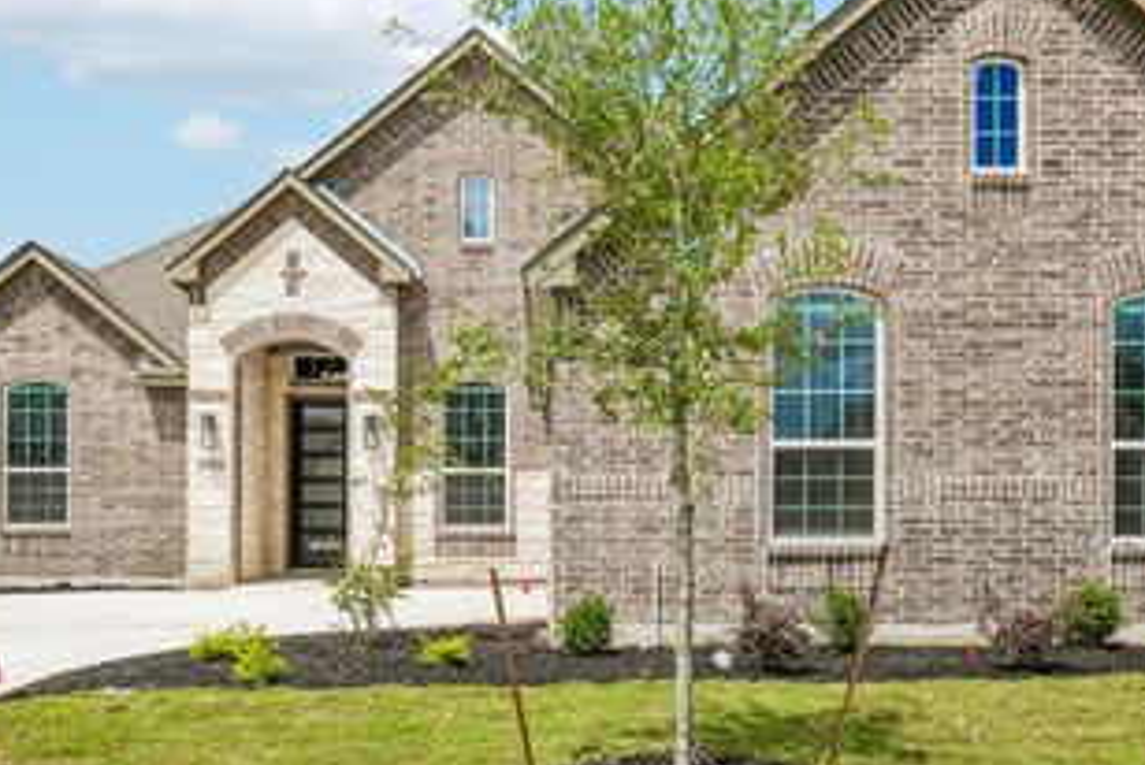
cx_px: 584
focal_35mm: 47
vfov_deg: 28.7
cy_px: 410
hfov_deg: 41.9
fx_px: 1496
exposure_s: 1/750
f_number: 8
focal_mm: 29
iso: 200
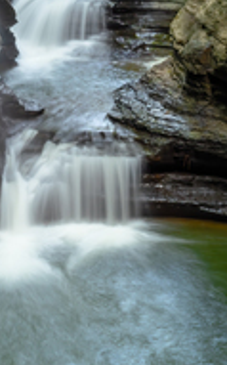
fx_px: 1240
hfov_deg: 10.4
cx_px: -8
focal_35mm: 125
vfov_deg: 16.2
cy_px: -32
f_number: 6.3
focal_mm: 26
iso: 100
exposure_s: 1.3
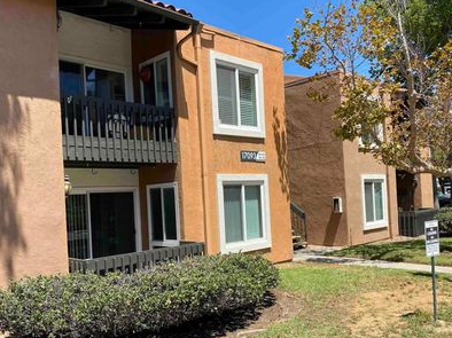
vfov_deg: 42.8
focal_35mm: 33
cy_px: 191
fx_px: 431
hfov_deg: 55.3
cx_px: 205
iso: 32
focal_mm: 4.25
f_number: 1.8
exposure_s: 1/1629
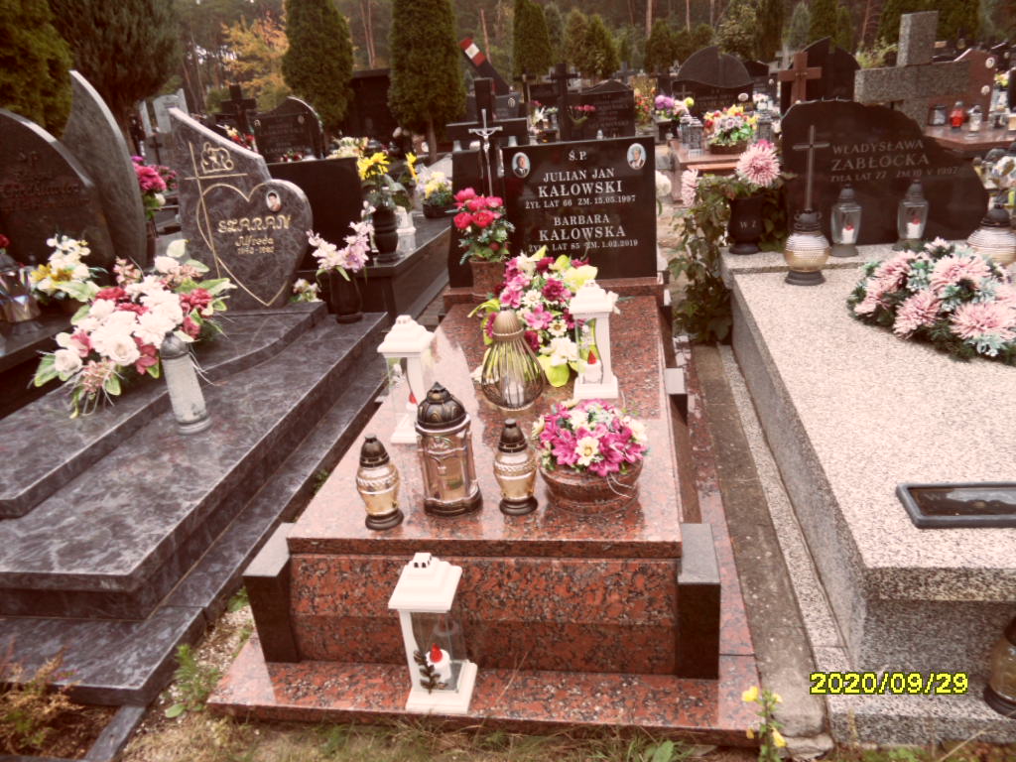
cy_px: 381
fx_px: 704
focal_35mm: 24
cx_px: 508
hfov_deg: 71.6
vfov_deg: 56.8
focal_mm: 3.9
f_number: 3.2
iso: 100
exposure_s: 1/90
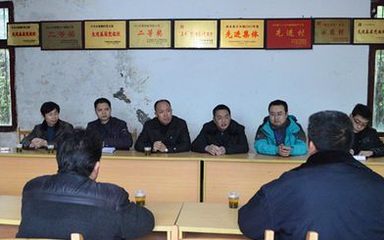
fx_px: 366
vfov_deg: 36.2
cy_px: 139
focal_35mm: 35
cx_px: 199
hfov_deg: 55.3
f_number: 3.5
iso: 3200
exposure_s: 1/125
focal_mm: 18
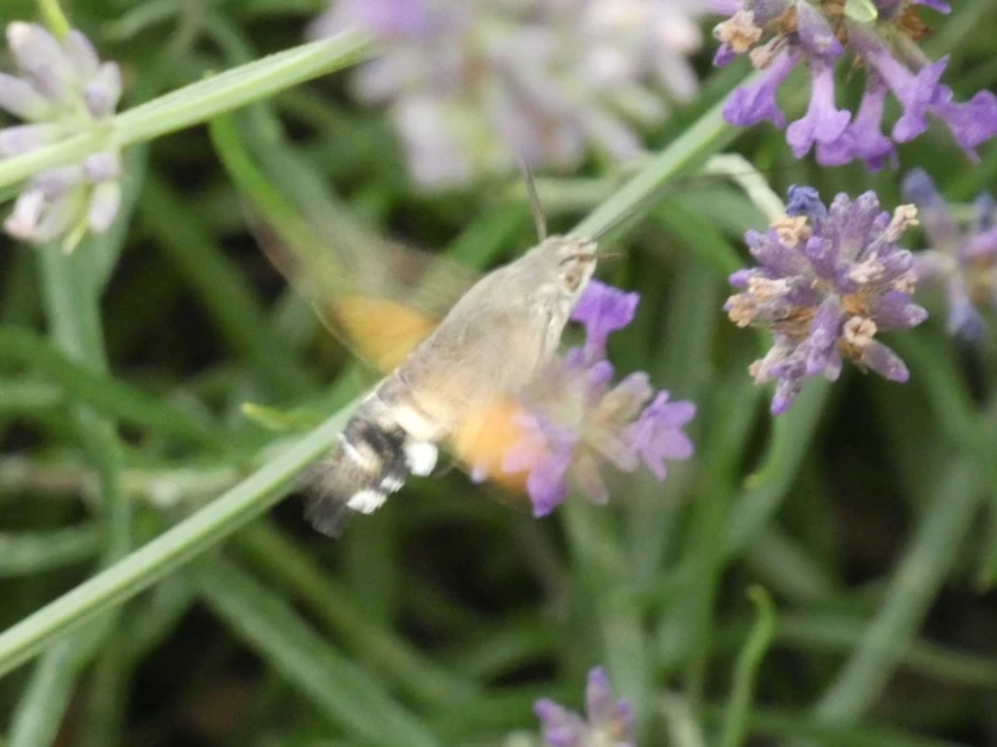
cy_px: 374
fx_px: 13508
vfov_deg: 3.2
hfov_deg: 4.2
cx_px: 498
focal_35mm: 469
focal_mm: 84
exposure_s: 1/100
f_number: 6.3
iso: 1000
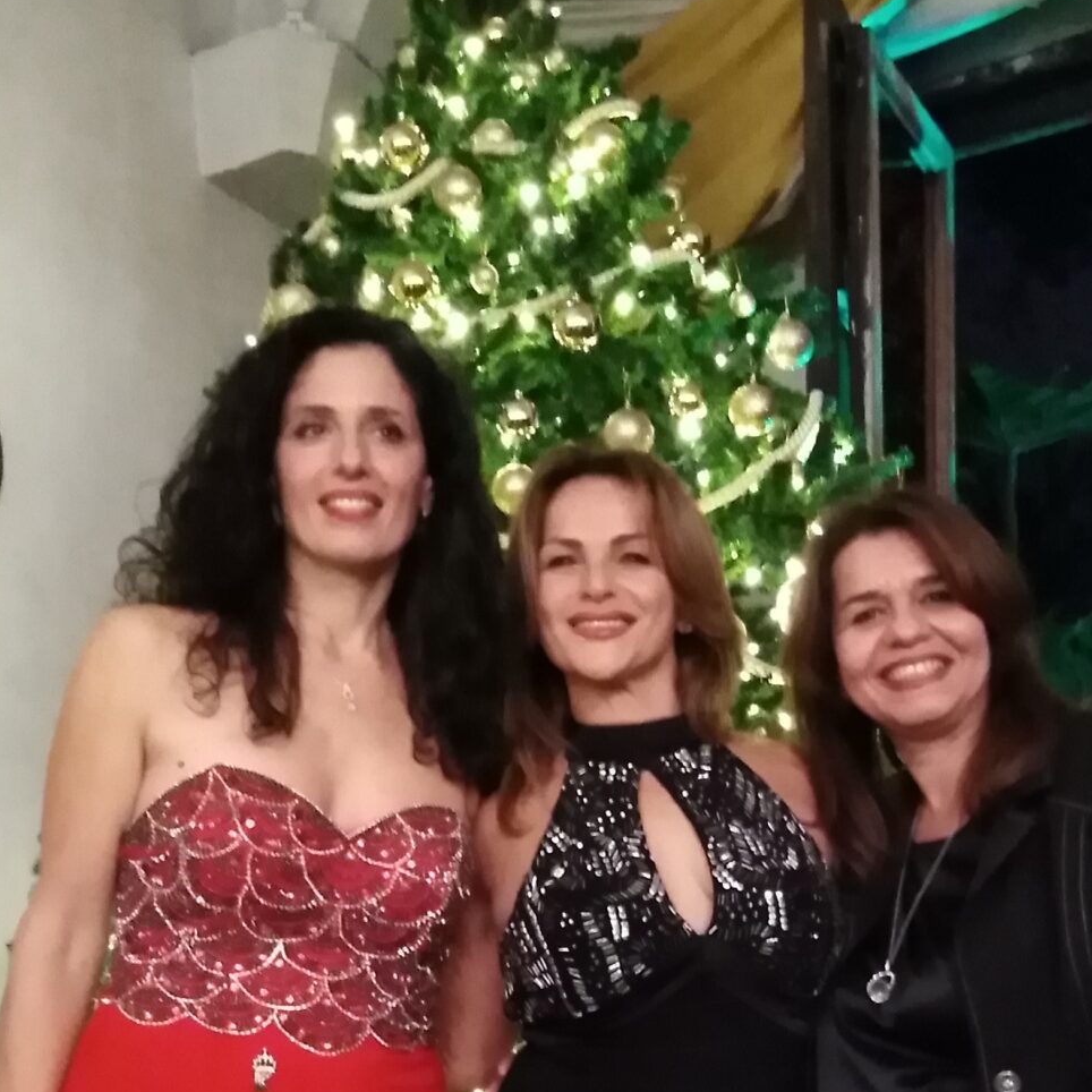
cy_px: 1108
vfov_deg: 26.6
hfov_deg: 28.1
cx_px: 594
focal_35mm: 61
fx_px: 2177
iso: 2007
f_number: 2.2
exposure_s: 1/12.5
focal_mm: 3.46
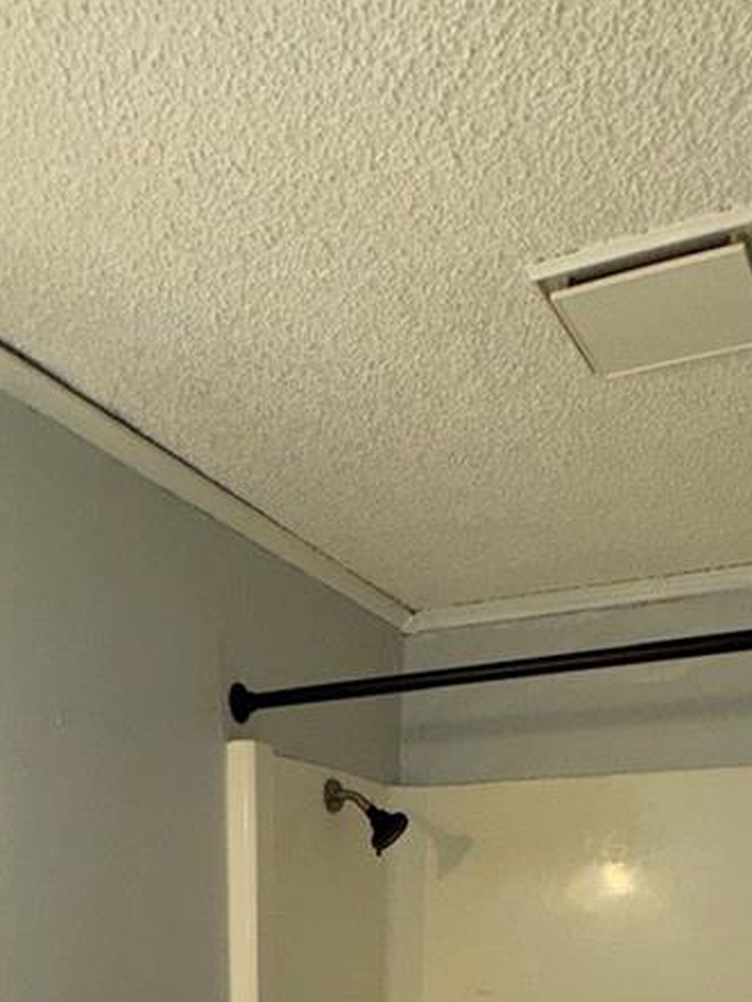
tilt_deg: -18.4
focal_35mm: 38
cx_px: 308
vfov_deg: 34.1
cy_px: 1319
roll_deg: -0.8
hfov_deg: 37.6
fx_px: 1100
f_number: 2.2
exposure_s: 1/122
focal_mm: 2.22
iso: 50
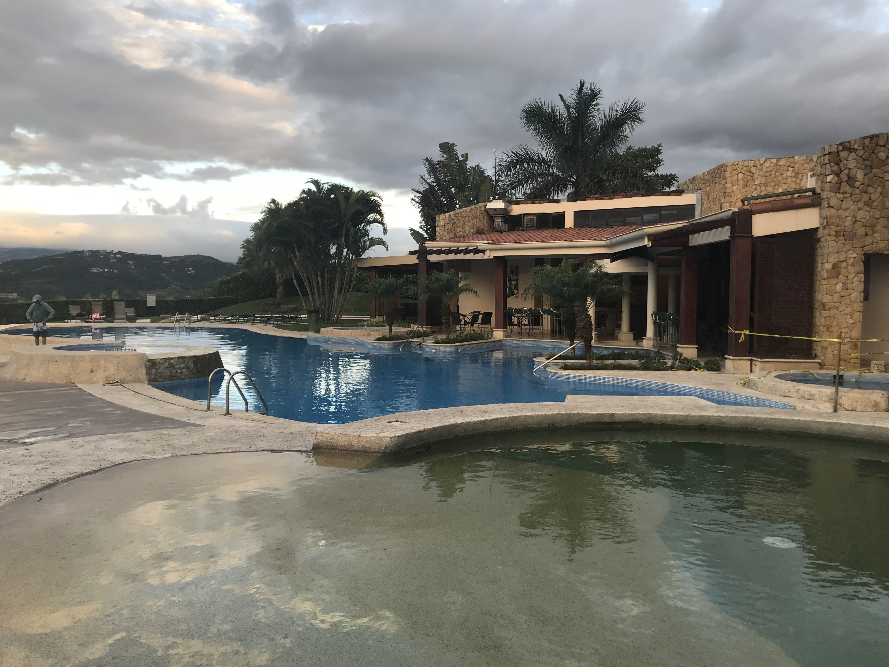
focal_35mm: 28
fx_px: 719
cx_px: 444
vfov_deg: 49.7
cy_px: 334
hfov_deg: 63.4
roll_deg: -1.6
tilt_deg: -1.8
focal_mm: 3.99
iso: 20
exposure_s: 1/217
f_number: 1.8
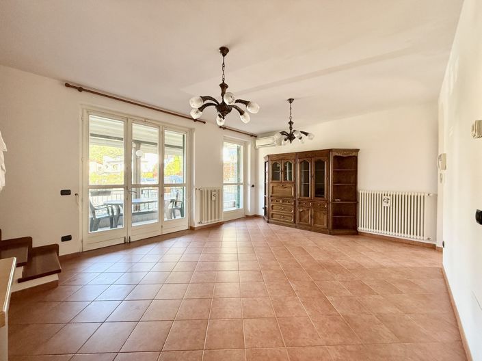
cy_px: 180
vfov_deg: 85.6
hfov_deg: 102.1
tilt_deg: -0.6
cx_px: 241
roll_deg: -0.3
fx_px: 195
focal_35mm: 14
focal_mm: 2.22
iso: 250
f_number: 2.2
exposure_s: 1/99
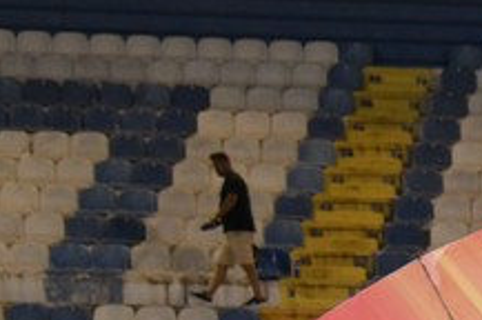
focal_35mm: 266
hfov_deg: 7.3
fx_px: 3556
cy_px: 691
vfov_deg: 5.0
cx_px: 1099
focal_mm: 48
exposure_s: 1/250
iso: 1600
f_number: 4
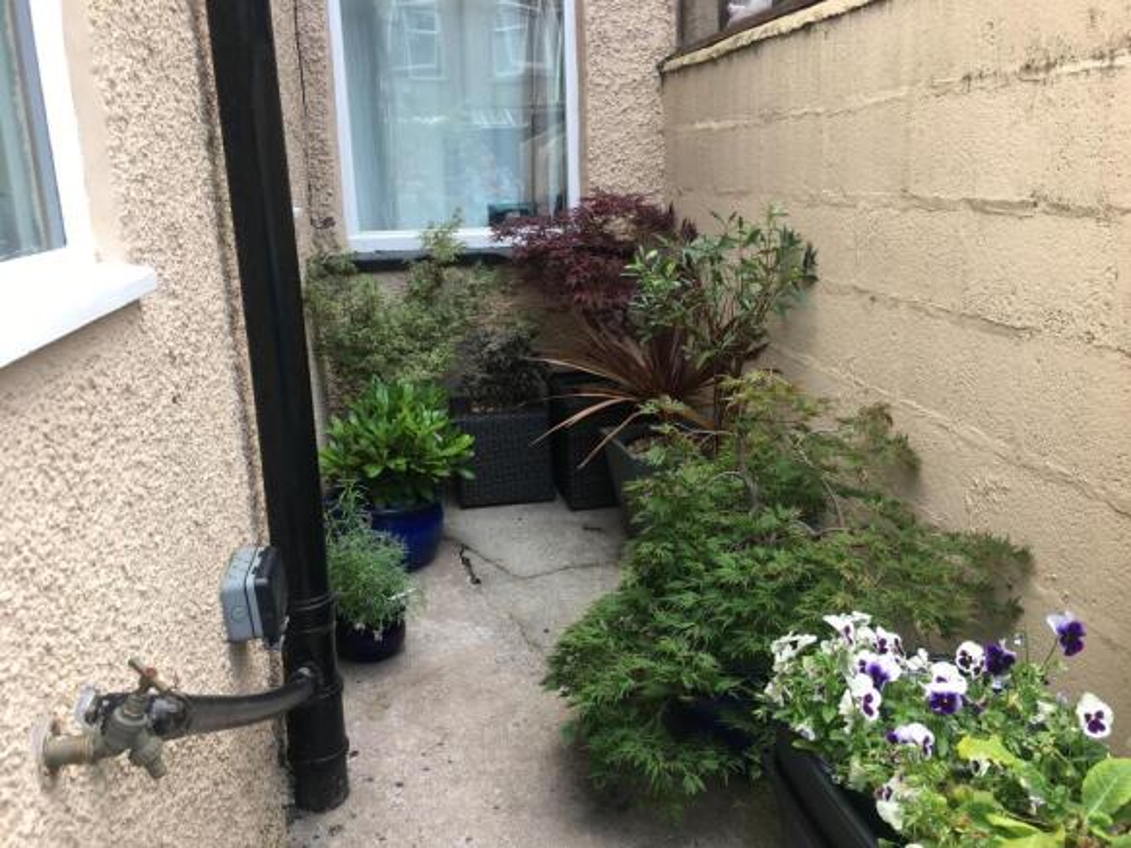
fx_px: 947
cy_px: 424
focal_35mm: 29
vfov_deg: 48.2
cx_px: 566
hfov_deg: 61.7
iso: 25
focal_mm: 4.15
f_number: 2.2
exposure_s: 1/105
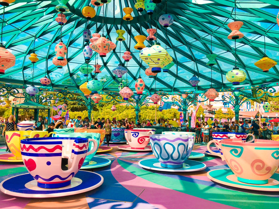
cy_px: 104
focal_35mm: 29
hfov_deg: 61.7
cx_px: 140
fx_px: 234
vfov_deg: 48.2
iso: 25
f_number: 2.2
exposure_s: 1/950
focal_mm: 4.15
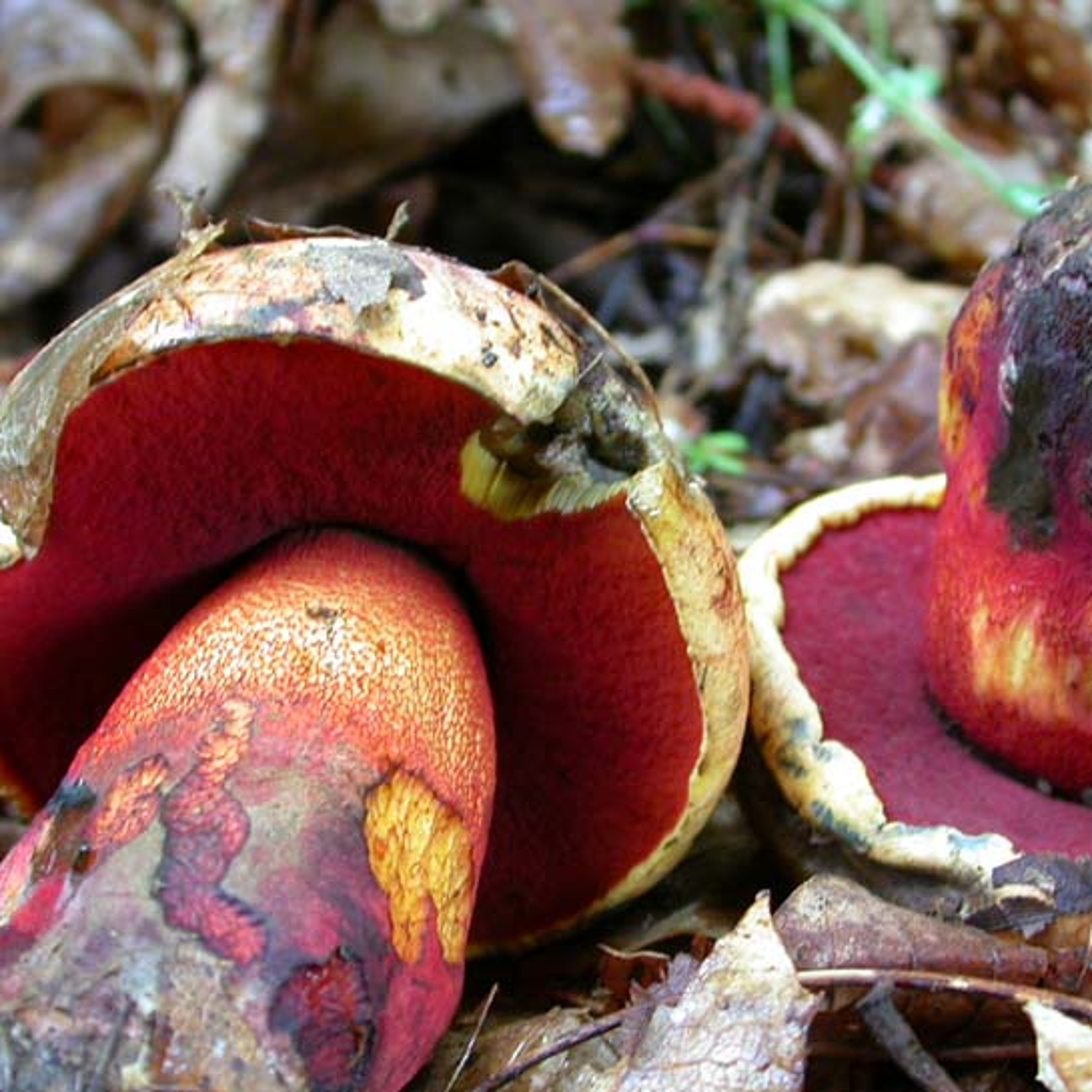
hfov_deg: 27.7
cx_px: 627
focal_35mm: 62
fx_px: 2213
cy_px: 607
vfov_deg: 27.7
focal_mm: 9.3
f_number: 2.7
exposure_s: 1/4
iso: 119
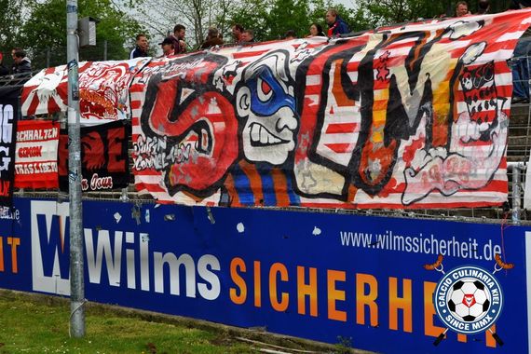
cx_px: 266
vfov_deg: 20.2
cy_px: 177
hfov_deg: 29.9
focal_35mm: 68
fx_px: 996
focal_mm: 45
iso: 200
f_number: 7.1
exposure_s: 1/200
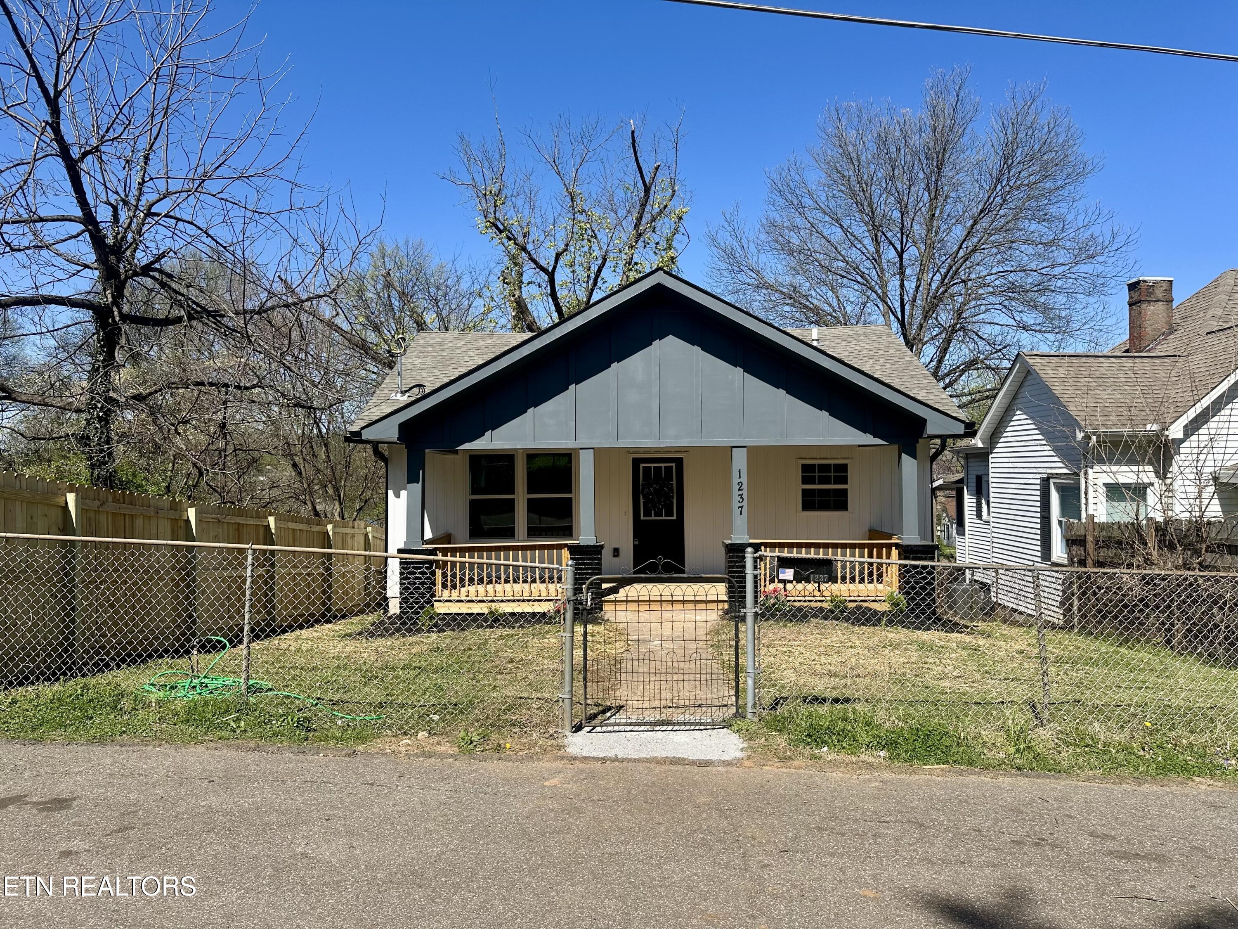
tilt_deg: +1.0
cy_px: 464
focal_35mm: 24
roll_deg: +0.5
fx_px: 858
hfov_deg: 71.6
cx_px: 619
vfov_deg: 56.8
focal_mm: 6.86
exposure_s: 1/4184
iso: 80
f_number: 1.78
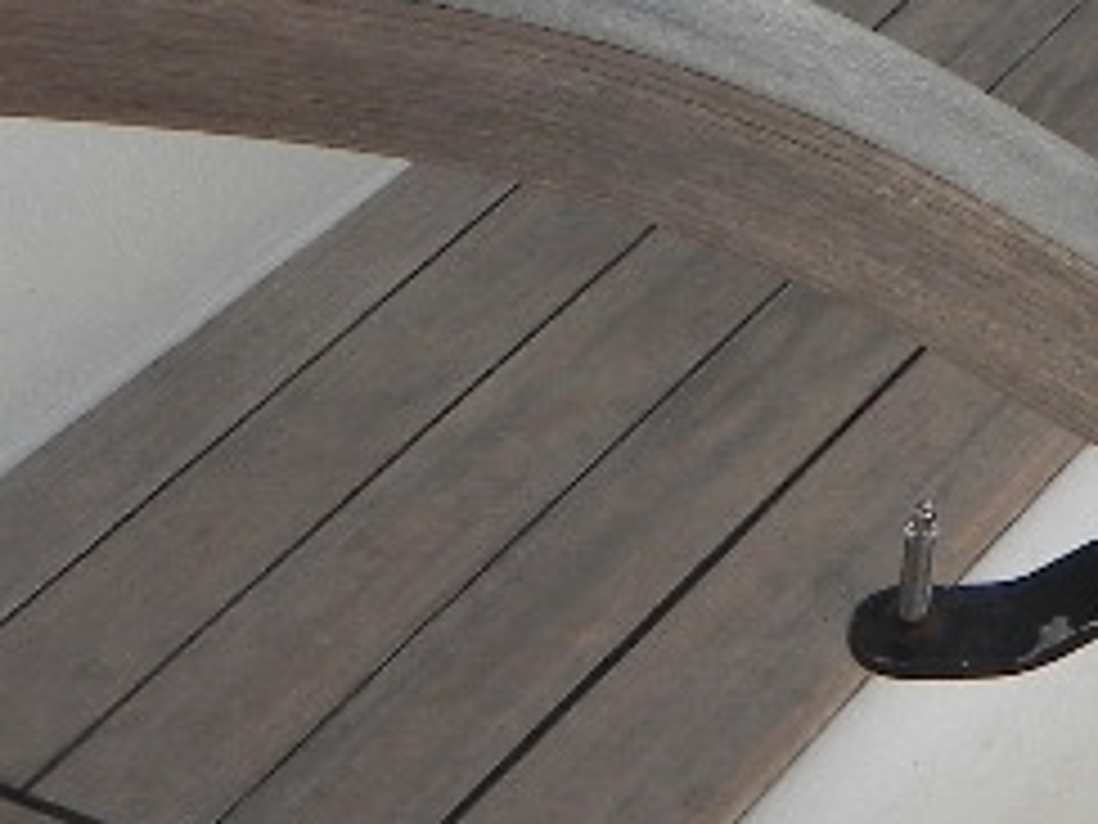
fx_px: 3457
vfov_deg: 13.3
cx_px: 2232
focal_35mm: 109
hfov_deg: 14.7
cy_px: -68
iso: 160
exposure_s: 1/193
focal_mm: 4.6
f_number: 5.6
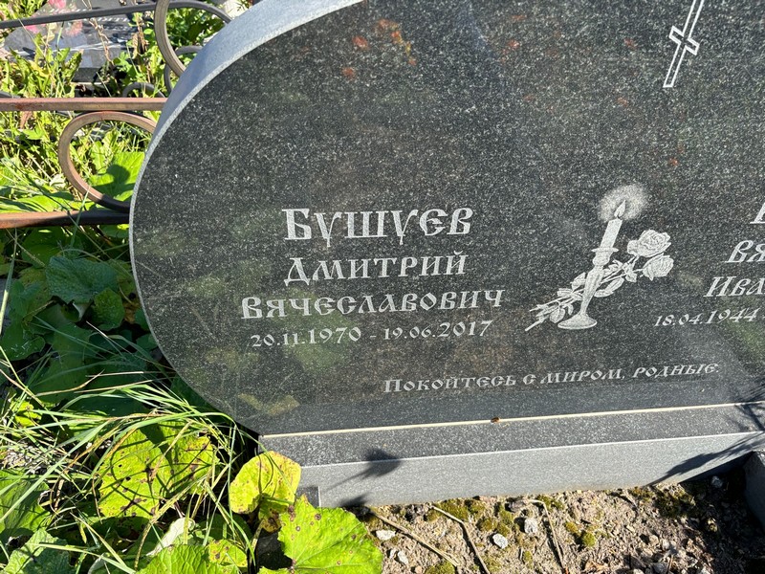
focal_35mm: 26
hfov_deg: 67.3
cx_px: 382
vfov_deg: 53.1
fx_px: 575
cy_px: 287
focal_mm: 5.96
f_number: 1.6
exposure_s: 1/951
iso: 50
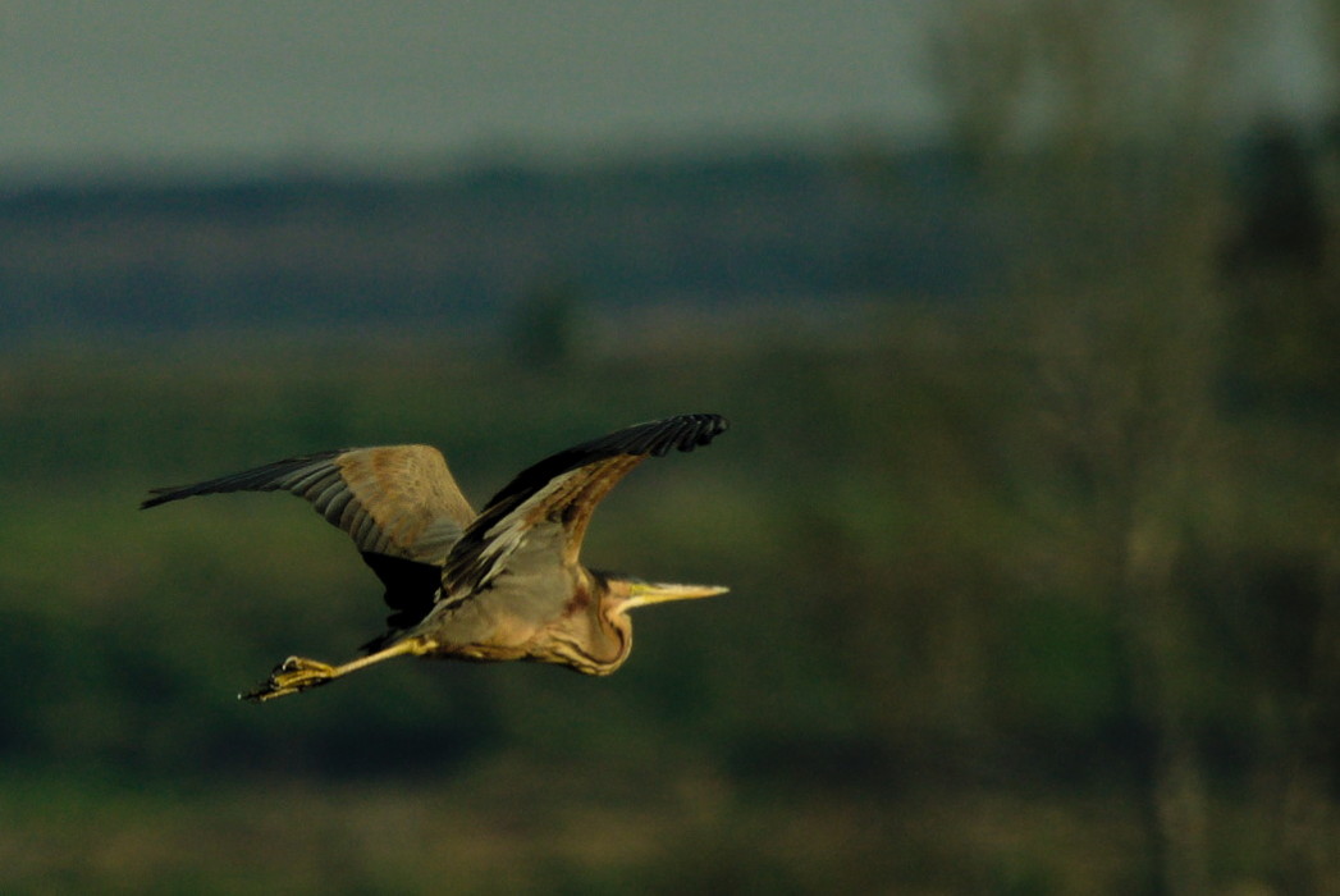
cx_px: 670
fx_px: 22351
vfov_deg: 2.3
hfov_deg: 3.4
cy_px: 448
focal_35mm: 600
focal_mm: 600
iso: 125
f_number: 6.3
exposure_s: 1/500
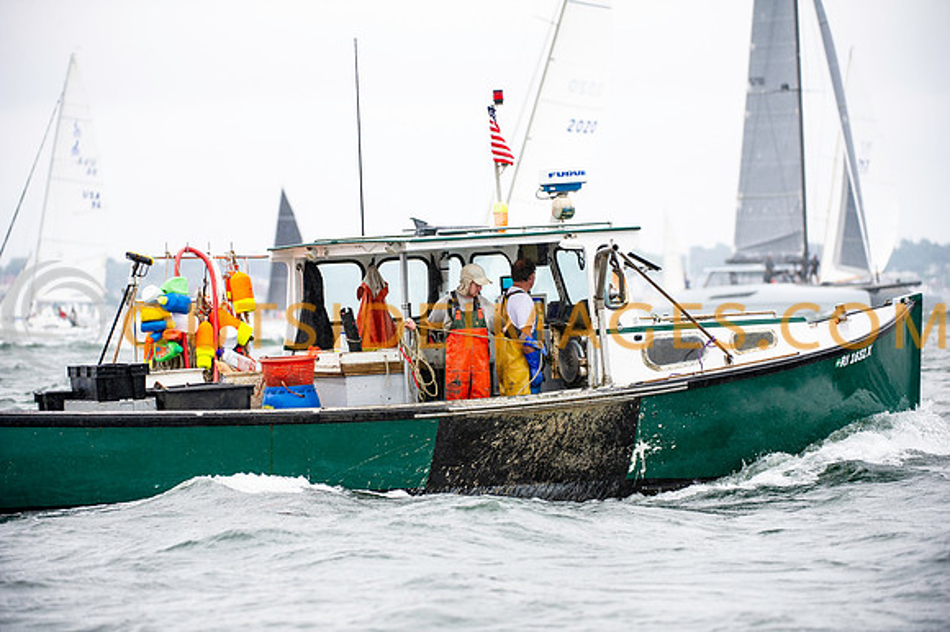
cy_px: 316
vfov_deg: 6.9
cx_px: 475
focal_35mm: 200
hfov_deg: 10.3
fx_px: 5275
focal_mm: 200
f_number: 4
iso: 500
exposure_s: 1/800
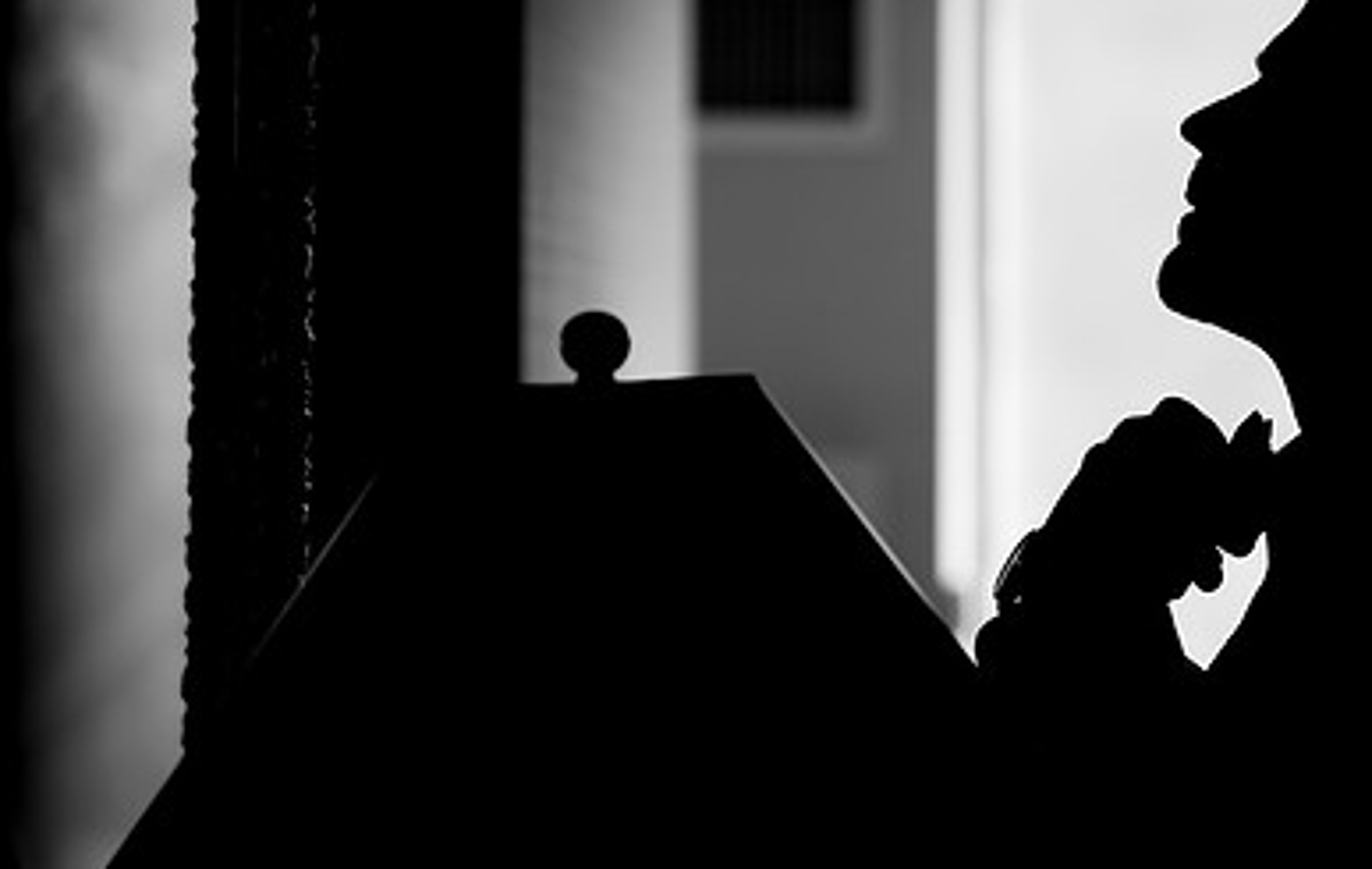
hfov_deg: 9.0
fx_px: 8706
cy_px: 343
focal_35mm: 232
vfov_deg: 5.7
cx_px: 1045
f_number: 5
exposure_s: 1/500
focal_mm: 145
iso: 1000
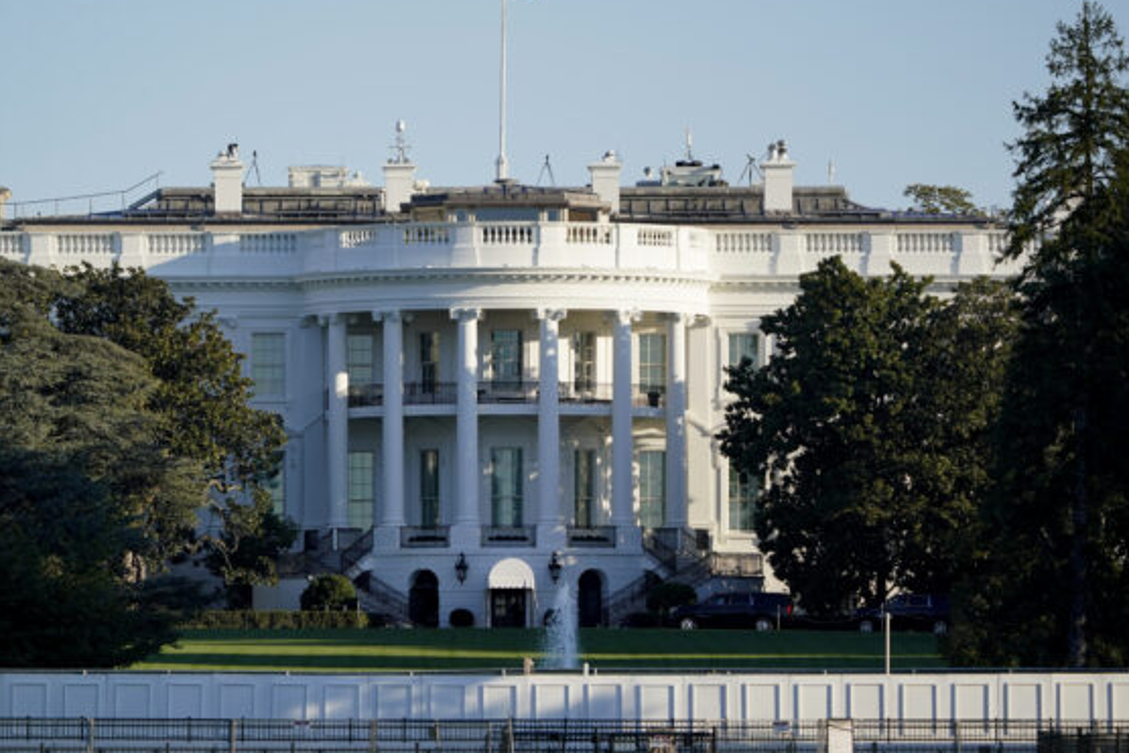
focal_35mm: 364
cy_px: 345
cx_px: 459
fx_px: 11418
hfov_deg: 5.7
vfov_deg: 3.8
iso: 400
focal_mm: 291
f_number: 6.3
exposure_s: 1/1250
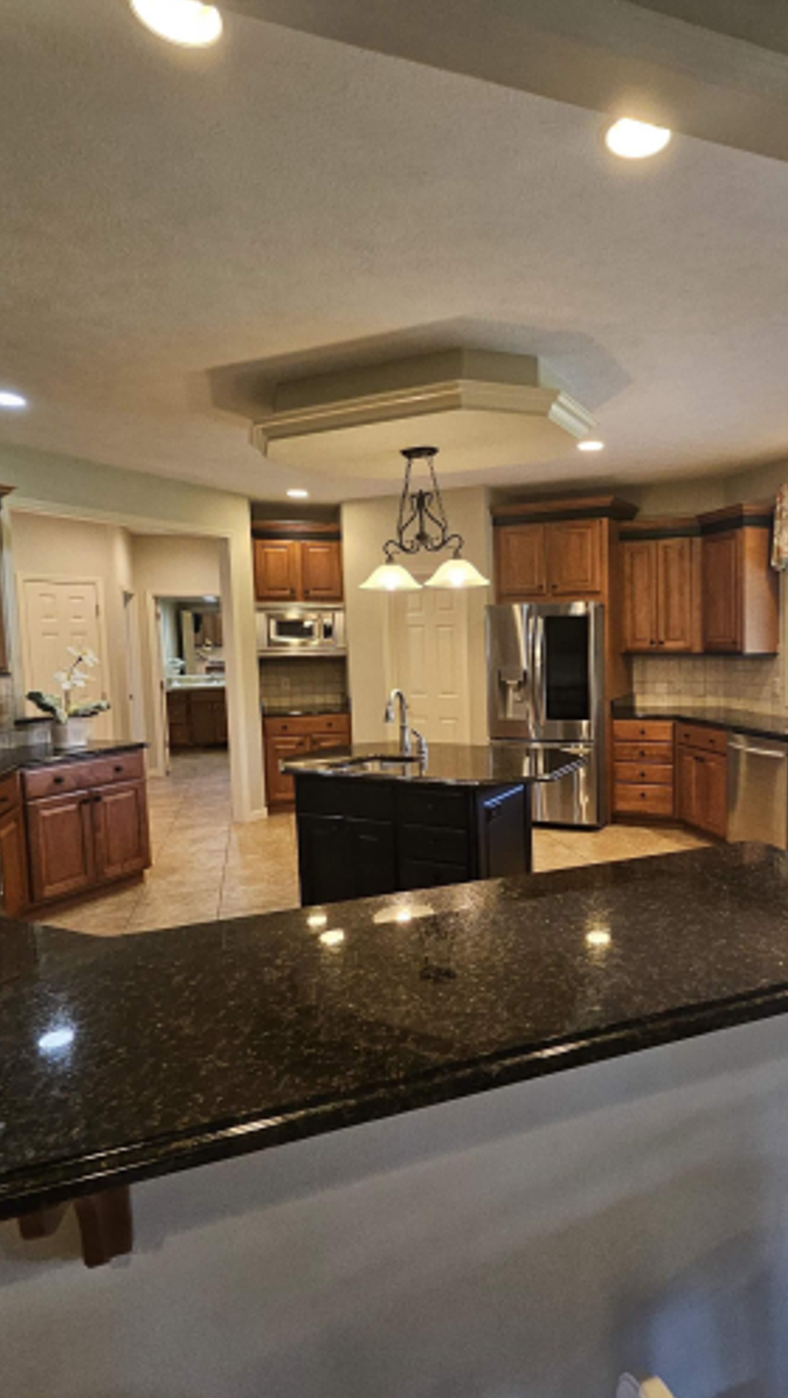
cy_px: 698
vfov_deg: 89.5
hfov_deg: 56.6
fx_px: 705
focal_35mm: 19
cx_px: 550
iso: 200
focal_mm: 1.74
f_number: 2.2
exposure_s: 1/60
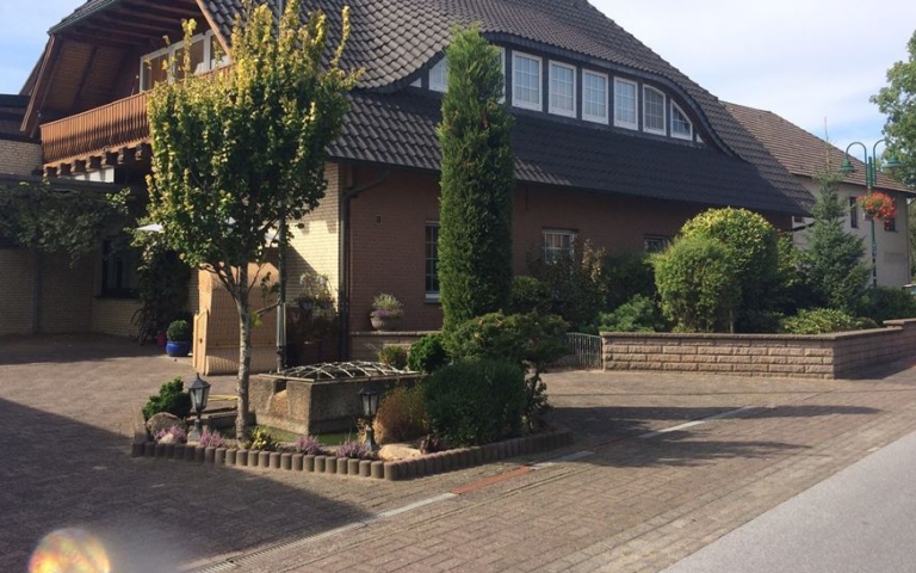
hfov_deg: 53.9
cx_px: 408
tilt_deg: +4.5
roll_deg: +1.5
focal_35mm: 36
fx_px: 899
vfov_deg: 35.1
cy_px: 204
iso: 32
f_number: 2.2
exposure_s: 1/1325
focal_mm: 4.15
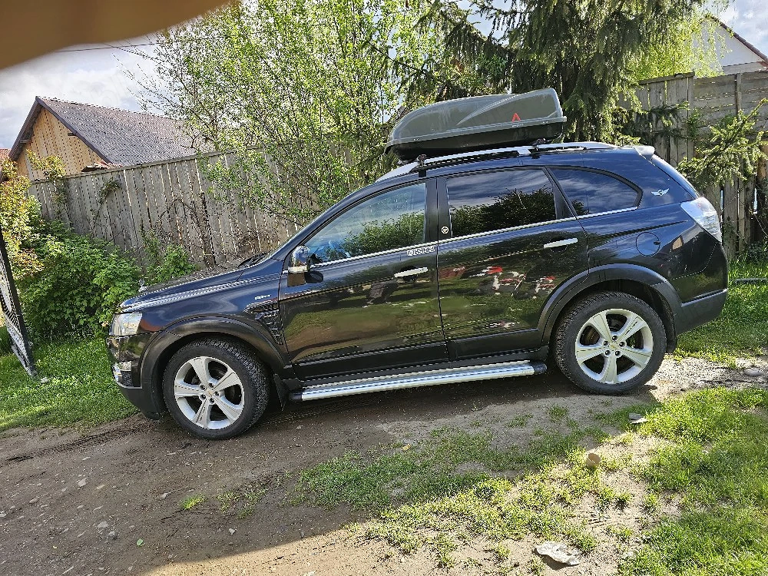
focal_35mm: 23
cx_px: 384
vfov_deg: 58.9
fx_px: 510
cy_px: 288
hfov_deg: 73.9
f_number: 1.7
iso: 20
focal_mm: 6.3
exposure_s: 1/222
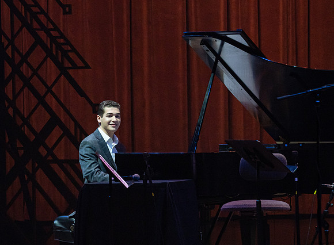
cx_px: 132
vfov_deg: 4.4
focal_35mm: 333
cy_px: 149
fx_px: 3189
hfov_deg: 6.0
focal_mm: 200
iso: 2500
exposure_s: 1/250
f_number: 7.1
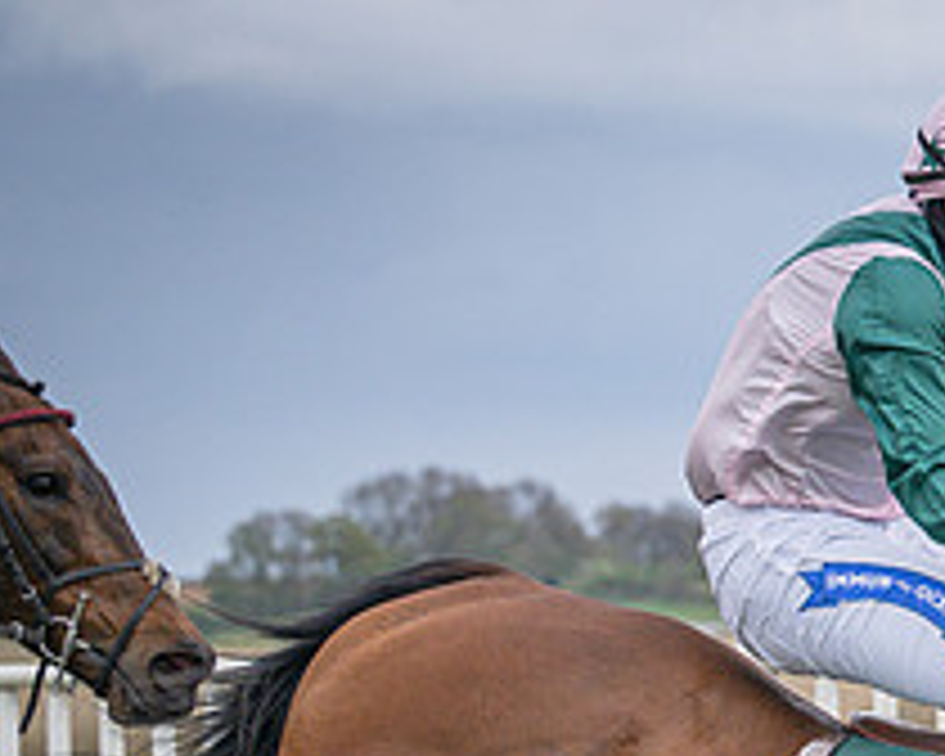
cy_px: 983
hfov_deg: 7.4
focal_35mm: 253
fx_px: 7076
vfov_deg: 6.1
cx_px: 1668
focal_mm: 70
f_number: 4
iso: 400
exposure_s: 1/3200
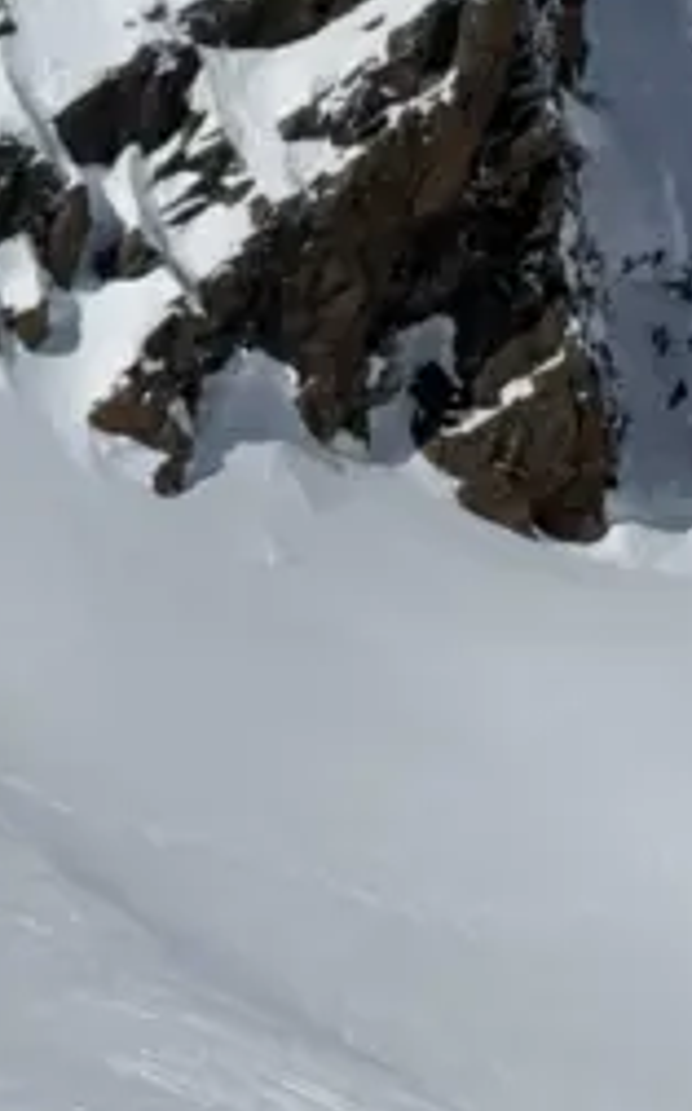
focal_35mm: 404
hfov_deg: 3.2
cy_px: 22
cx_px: 1287
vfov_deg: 5.2
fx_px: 12219
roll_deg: +1.9
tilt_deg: +22.5
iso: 40
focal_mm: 15.66
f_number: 2.8
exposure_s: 1/9615
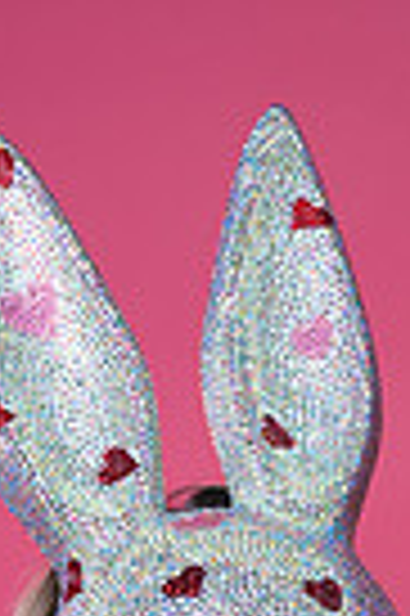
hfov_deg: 11.8
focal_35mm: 115
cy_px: 935
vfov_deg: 16.2
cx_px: 356
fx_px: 1969
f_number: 8
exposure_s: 1/160
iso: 100
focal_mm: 35
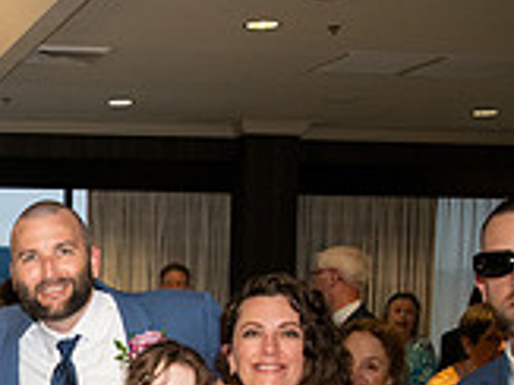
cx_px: -170
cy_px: 469
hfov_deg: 21.4
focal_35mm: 82
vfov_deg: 17.1
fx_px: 1217
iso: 2500
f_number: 4
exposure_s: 1/320
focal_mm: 24
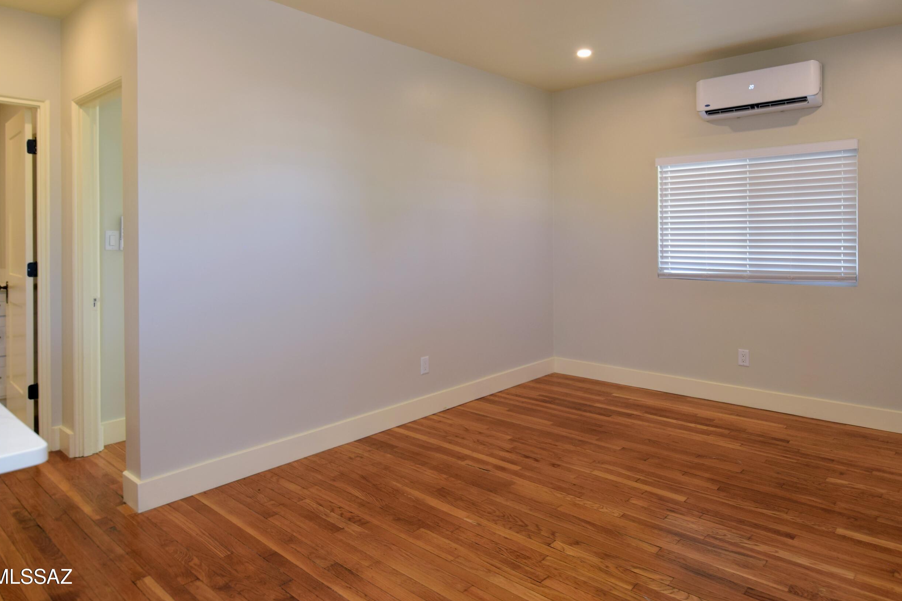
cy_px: 243
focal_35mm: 22
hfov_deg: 78.5
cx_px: 476
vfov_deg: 56.8
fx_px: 551
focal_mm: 12
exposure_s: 1/20
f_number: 6.3
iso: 400
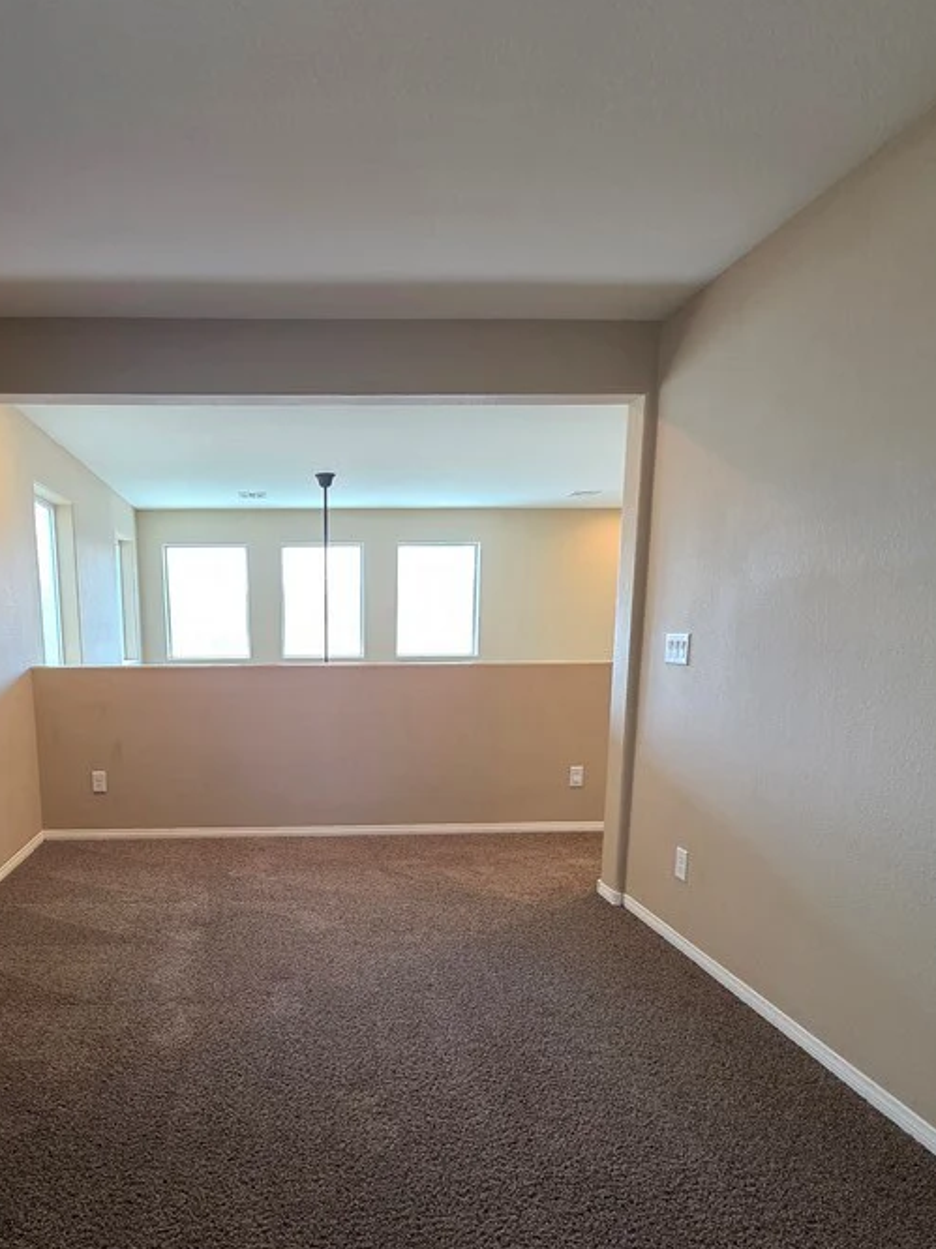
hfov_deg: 64.1
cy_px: 760
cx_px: 304
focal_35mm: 20
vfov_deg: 80.6
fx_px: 722
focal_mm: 2.2
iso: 160
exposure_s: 1/60
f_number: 1.9
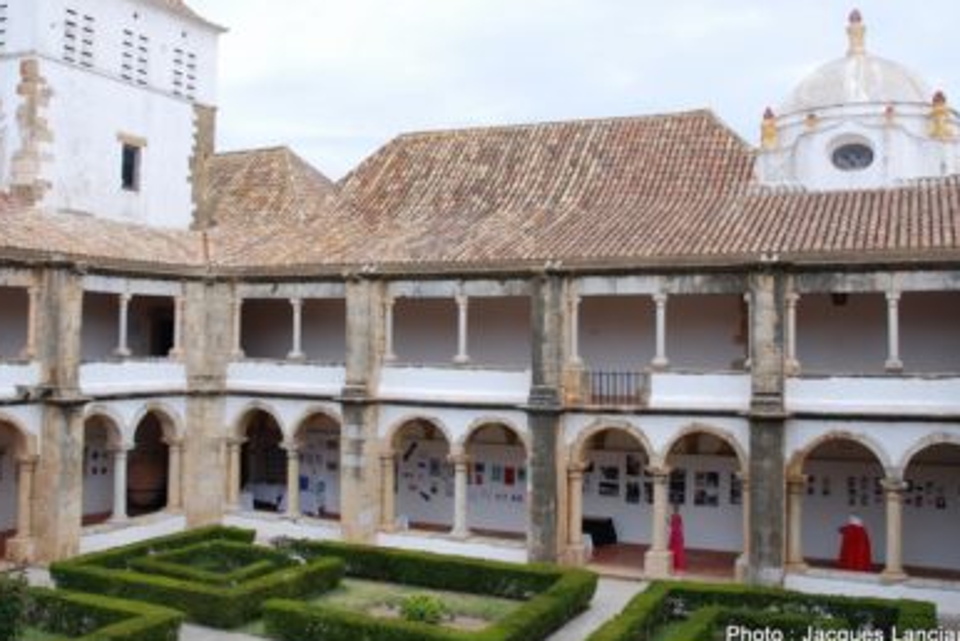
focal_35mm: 35
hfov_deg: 54.4
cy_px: 255
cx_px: 490
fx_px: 934
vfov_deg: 37.8
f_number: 7.1
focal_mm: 18
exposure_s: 1/200
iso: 100
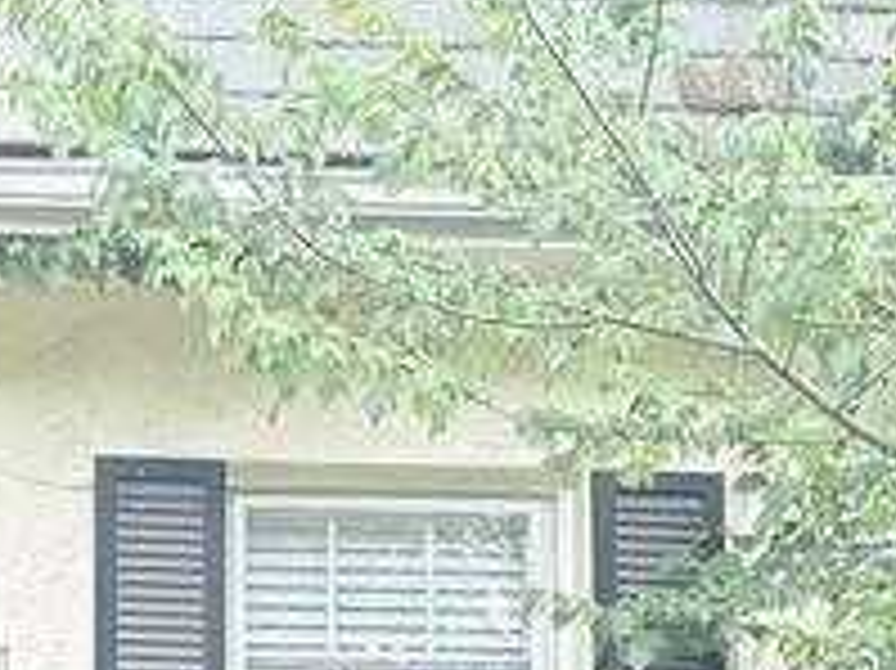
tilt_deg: +7.5
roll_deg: -1.0
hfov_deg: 10.9
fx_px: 4501
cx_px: -504
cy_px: 859
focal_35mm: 174
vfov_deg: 8.4
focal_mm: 6.76
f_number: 1.78
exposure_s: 1/353
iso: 100
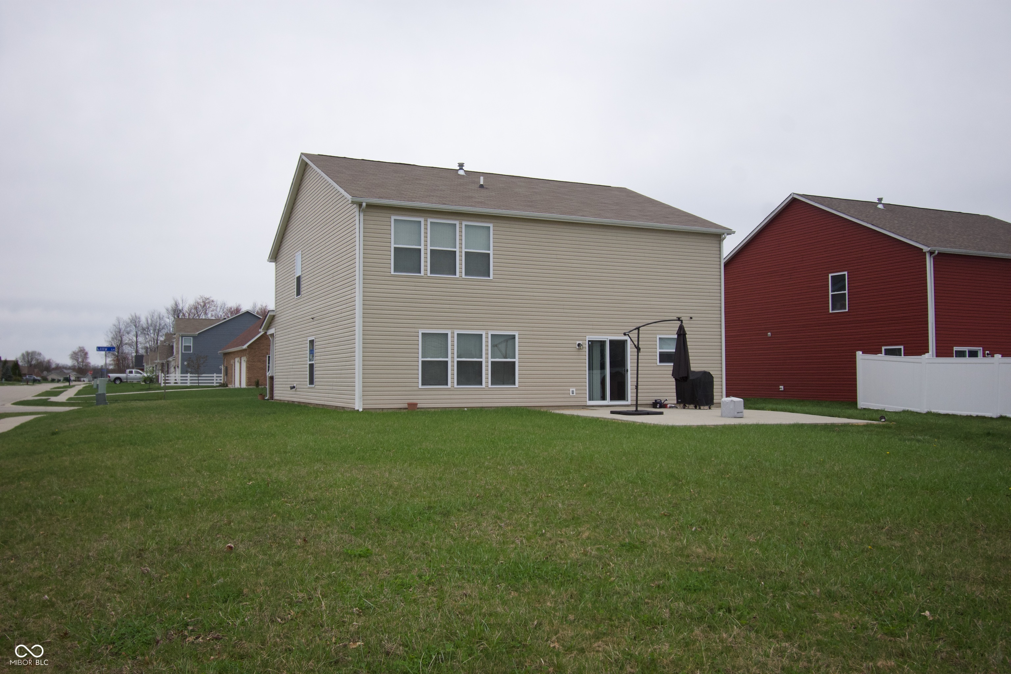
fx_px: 842
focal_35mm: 30
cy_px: 337
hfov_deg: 61.9
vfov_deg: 43.6
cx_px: 506
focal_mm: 20
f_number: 6.3
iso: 800
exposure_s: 1/1600
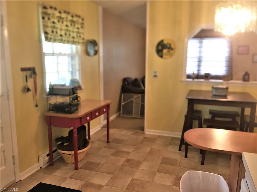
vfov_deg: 48.2
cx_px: 128
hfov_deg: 61.7
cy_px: 96
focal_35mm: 29
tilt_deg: -10.2
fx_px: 215
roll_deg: +0.1
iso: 100
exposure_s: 1/30
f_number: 2.2
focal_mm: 4.15
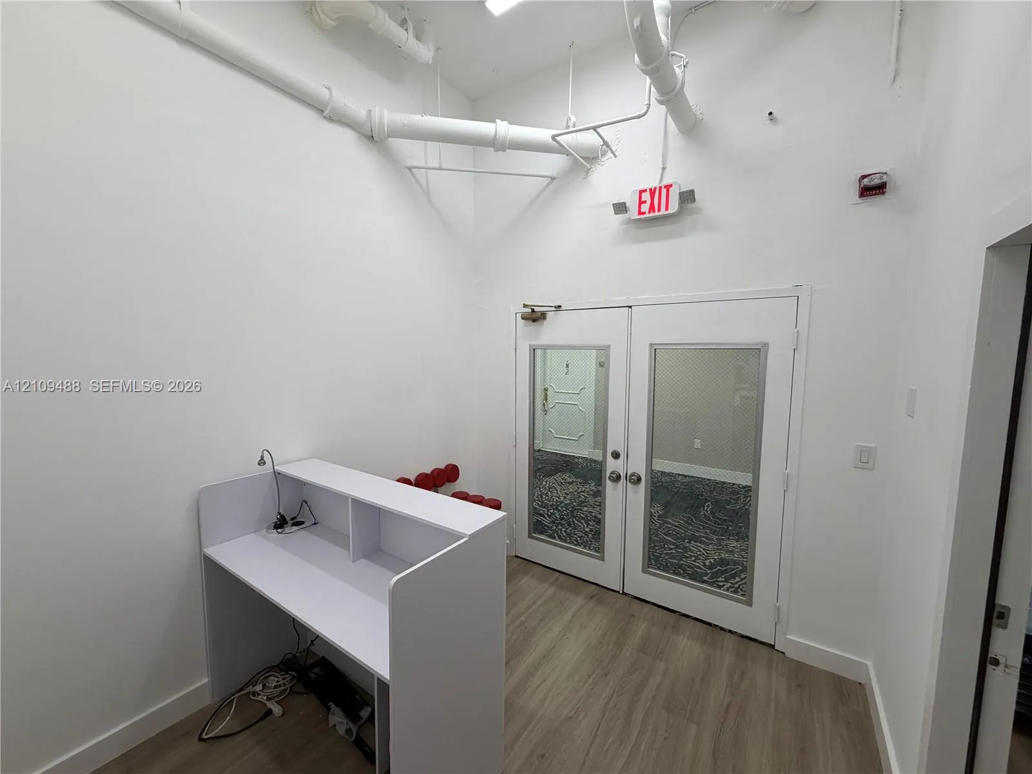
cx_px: 516
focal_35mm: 14
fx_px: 417
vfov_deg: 85.7
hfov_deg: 102.1
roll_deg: +0.0
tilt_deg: -4.9
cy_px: 387
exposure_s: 1/120
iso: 125
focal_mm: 2.22
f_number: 2.2
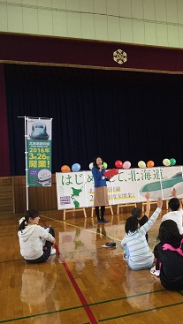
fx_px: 370
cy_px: 164
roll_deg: +3.3
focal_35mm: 43
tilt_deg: +0.0
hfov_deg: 26.3
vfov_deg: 47.3
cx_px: 185
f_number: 2.2
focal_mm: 4.15
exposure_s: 1/33
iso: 50
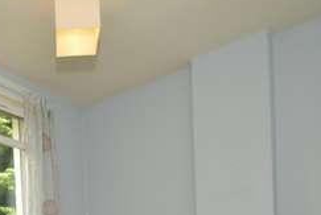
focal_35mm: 37
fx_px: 331
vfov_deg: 30.8
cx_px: 66
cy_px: 255
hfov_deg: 48.9
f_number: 3.5
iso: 100
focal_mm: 10
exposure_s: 1/60
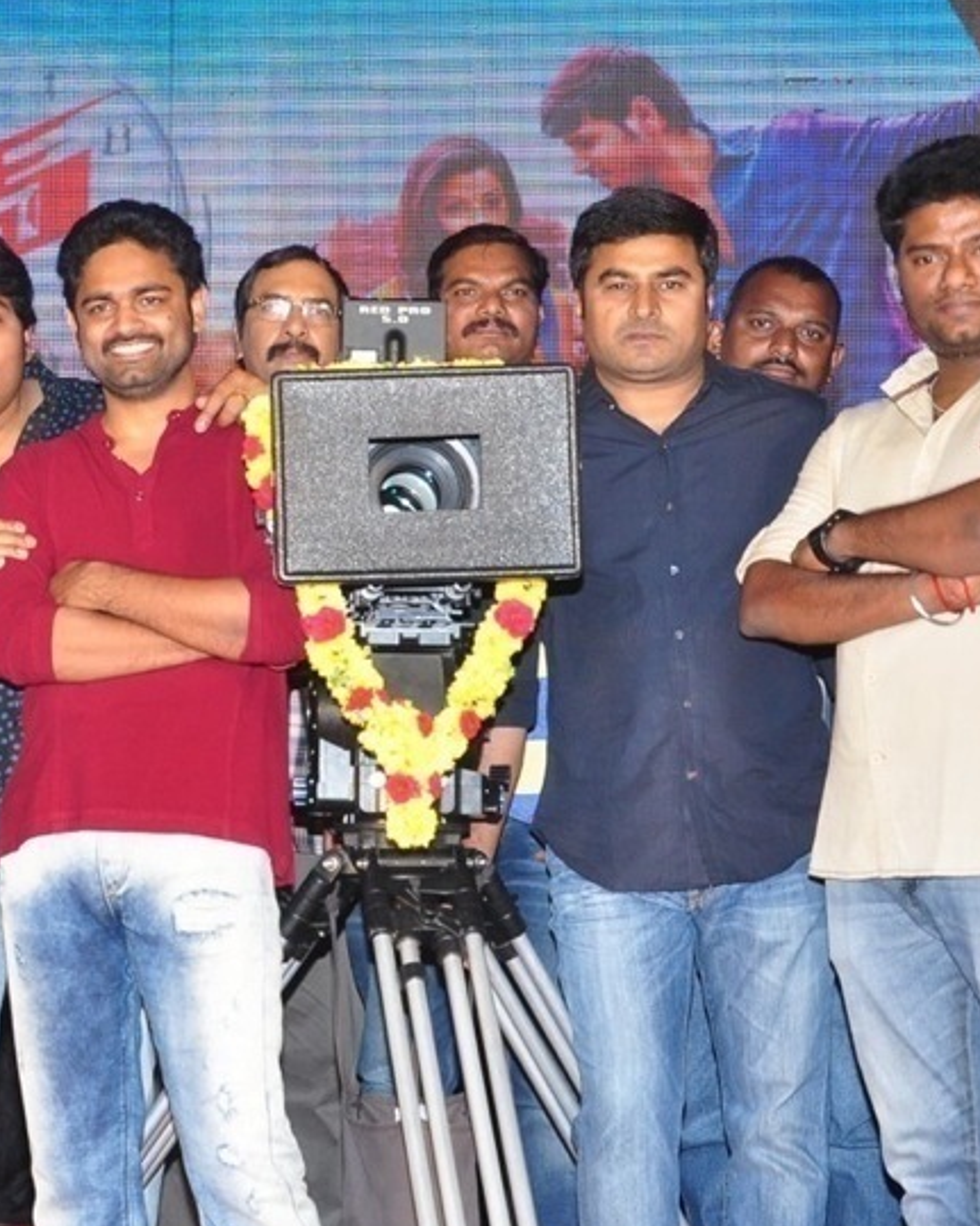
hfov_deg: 20.5
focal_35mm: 73
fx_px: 2647
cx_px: 64
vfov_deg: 26.1
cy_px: 664
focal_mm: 28
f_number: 6.3
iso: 640
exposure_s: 1/125
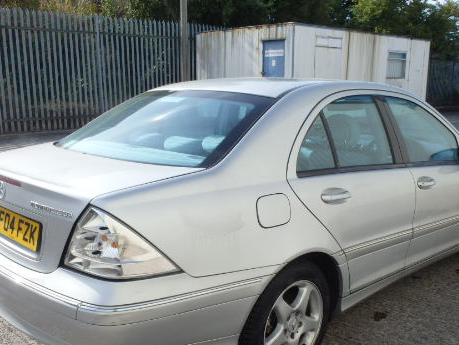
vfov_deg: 36.6
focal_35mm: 39
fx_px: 518
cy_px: 216
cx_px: 221
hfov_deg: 47.8
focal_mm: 5
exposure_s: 1/500
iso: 125
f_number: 3.9
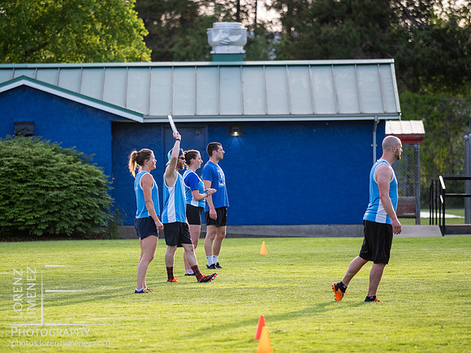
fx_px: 4109
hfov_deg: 6.6
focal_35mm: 302
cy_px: 176
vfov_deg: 4.9
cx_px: 236
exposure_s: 1/1000
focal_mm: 150
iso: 500
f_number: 2.8
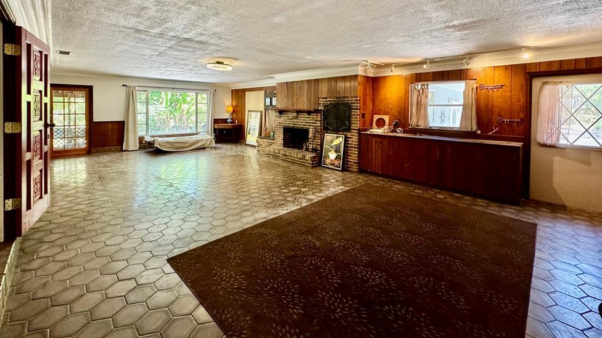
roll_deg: -1.0
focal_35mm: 16
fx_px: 255
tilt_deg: -2.2
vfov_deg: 65.2
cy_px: 111
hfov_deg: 99.4
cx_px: 297
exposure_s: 1/85
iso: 320
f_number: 2.2
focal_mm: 2.22
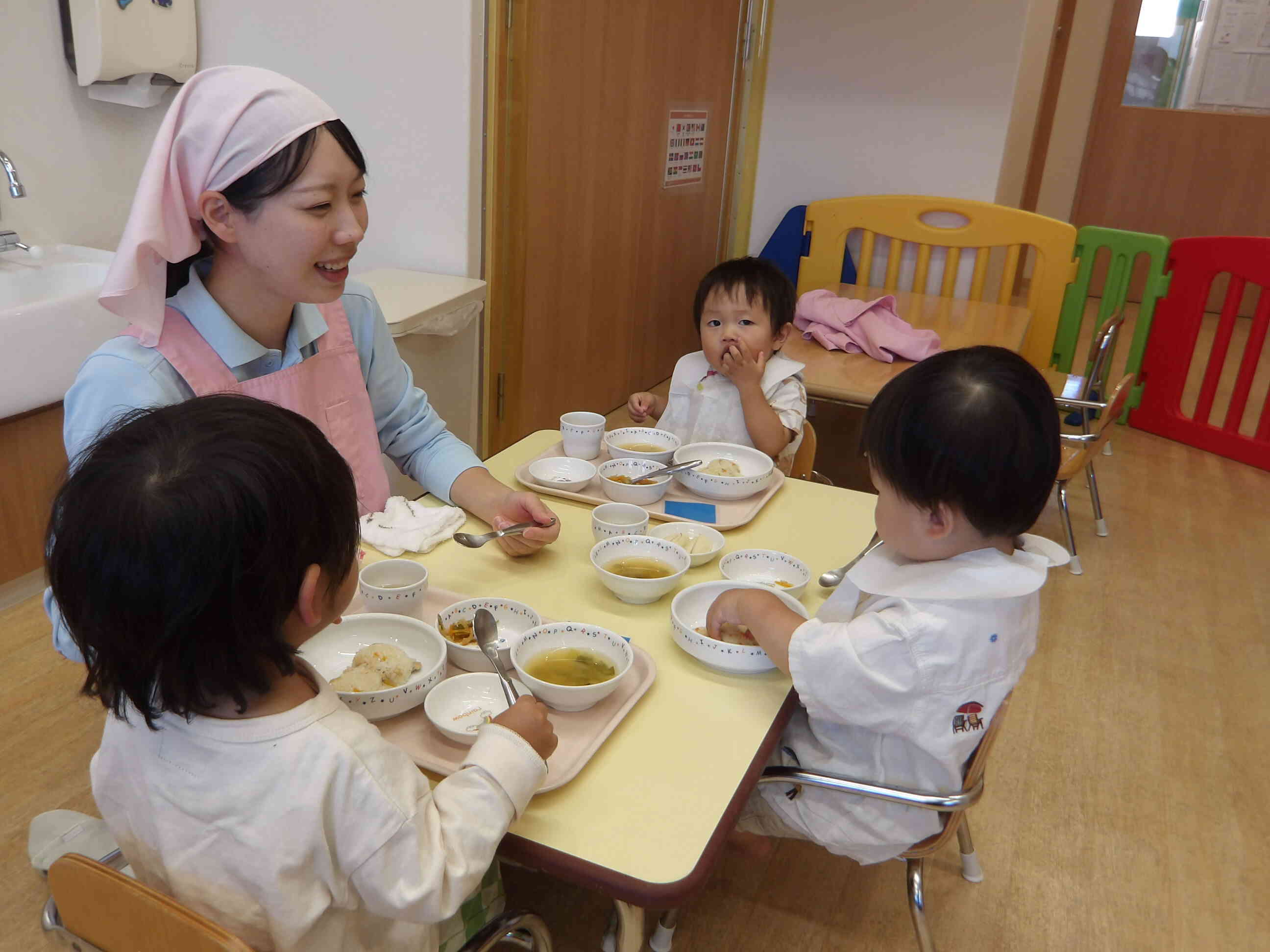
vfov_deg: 51.4
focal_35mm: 27
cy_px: 476
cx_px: 635
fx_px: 991
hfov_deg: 65.3
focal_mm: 4.9
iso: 100
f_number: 3
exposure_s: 1/62
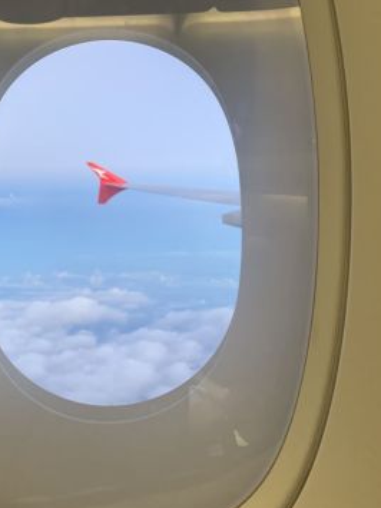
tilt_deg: +5.4
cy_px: 212
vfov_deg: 42.8
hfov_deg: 32.6
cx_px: 126
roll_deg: +0.0
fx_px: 646
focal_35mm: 44
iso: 250
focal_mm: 4.25
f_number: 1.8
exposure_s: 1/42
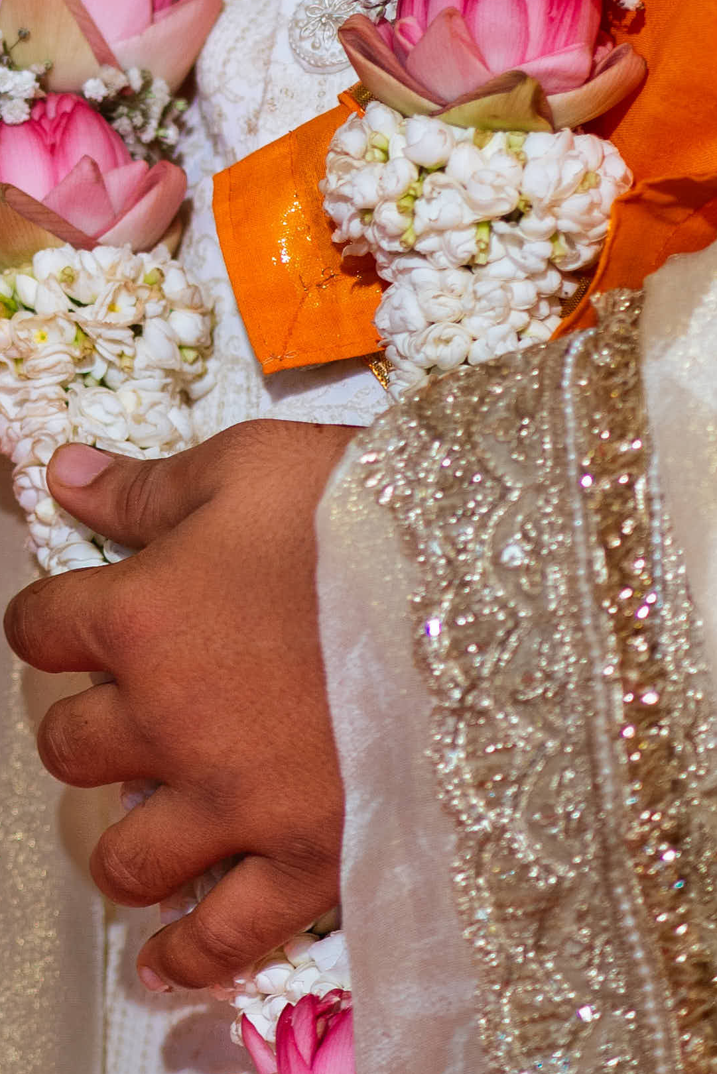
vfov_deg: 4.9
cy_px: -386
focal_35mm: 417
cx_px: -165
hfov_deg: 3.3
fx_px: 12454
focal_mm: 85
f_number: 1.4
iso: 250
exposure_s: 1/200
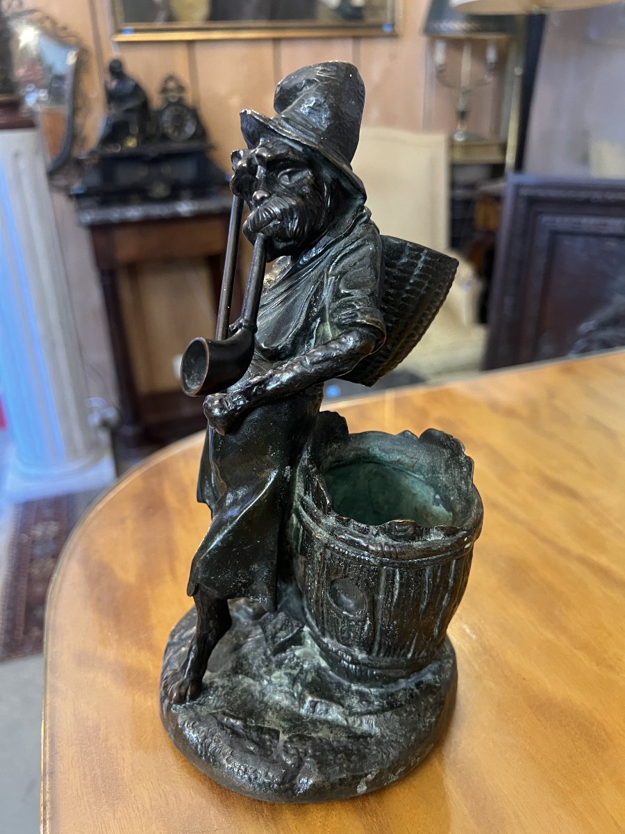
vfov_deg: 67.3
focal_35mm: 26
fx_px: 626
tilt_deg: -25.4
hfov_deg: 53.1
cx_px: 312
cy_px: 417
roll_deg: +2.4
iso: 400
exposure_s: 1/50
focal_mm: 5.7
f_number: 1.5
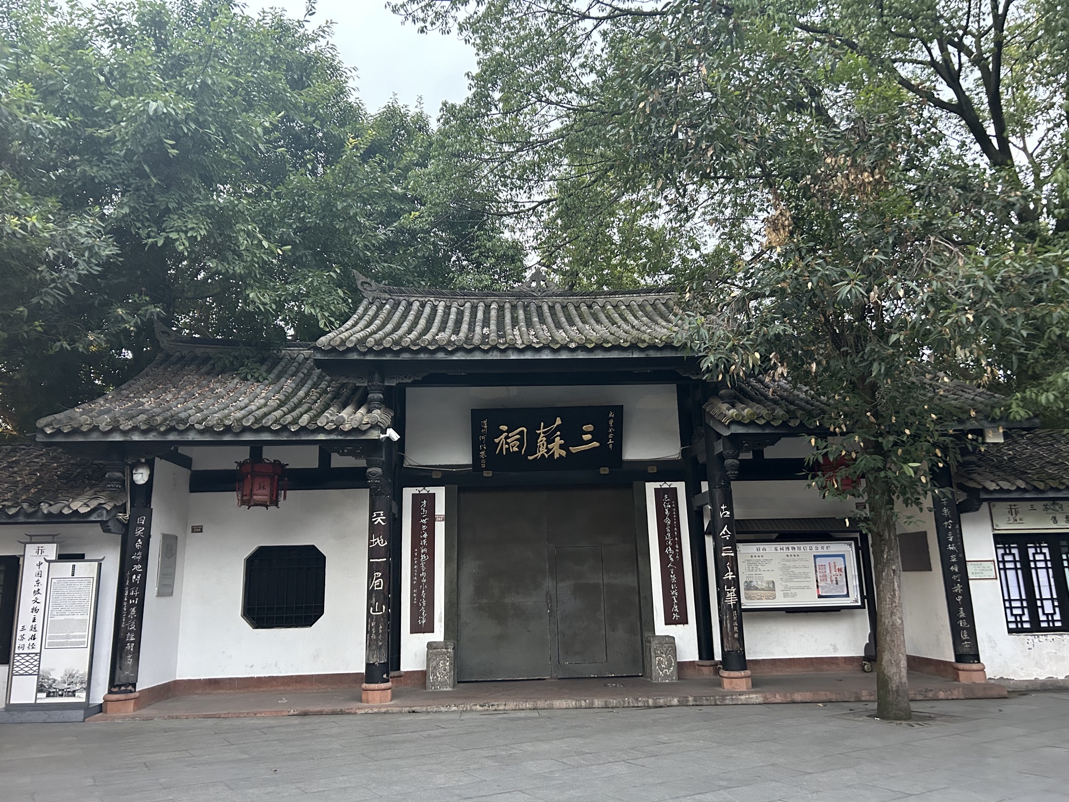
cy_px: 401
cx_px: 534
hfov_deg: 67.3
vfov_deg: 53.1
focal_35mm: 26
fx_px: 803
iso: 400
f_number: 1.5
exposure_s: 1/60
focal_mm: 5.7
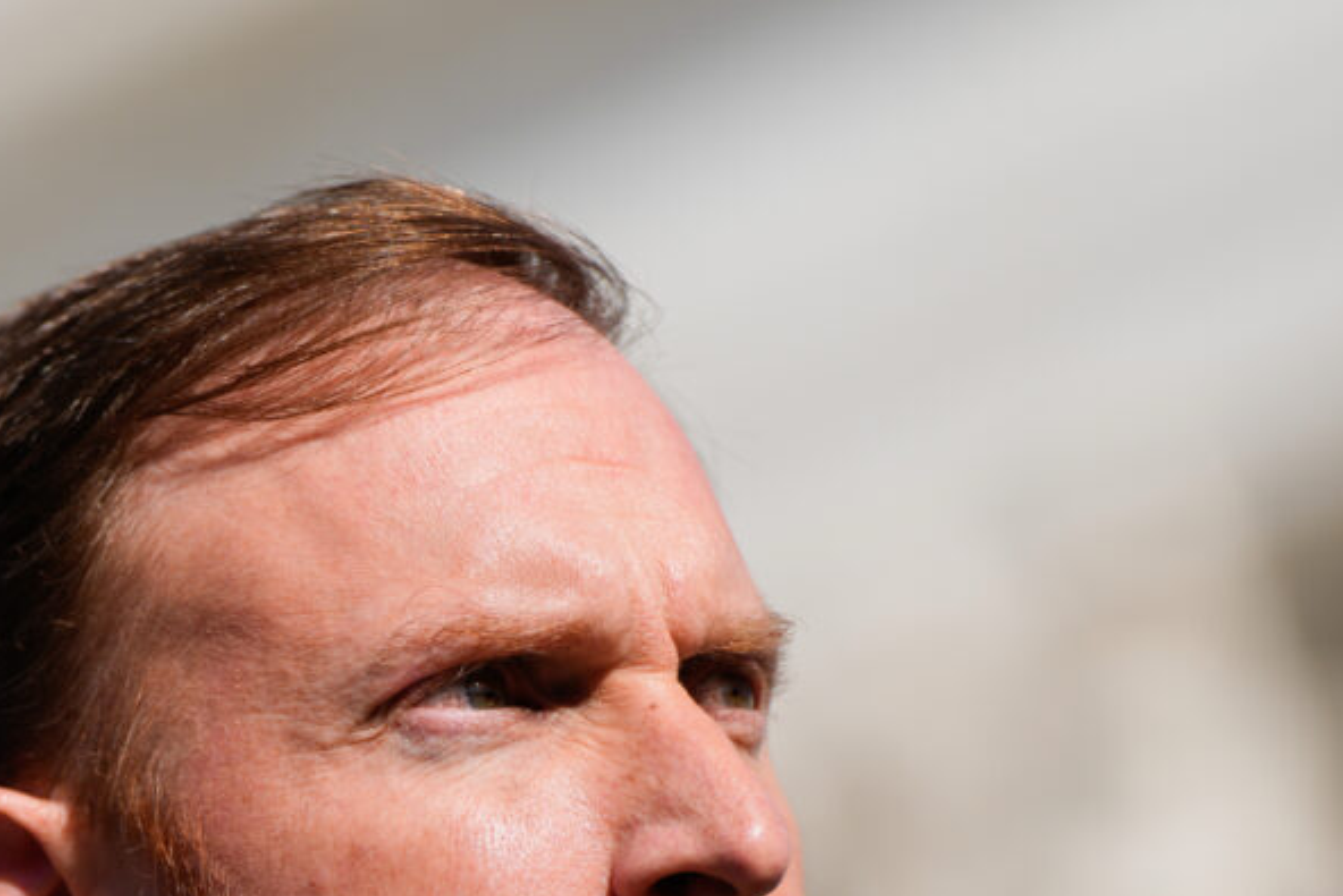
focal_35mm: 395
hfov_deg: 5.2
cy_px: 678
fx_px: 14738
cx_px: 57
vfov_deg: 3.5
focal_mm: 156
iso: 64
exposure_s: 1/2500
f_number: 2.8
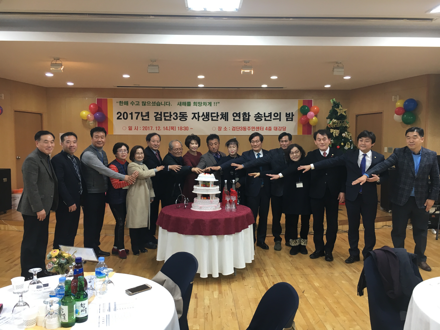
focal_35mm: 29
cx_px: 220
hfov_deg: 61.7
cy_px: 165
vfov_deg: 48.2
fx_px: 369
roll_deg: -0.2
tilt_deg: -4.0
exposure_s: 1/30
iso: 50
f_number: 2.2
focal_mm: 4.15
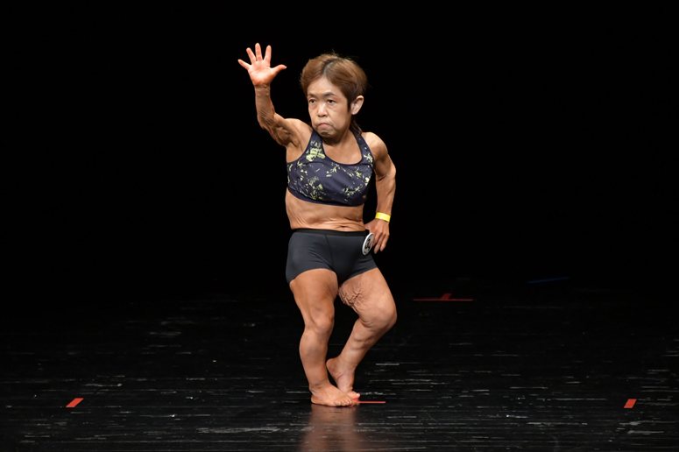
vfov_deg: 3.1
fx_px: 8483
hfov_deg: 4.6
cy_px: 226
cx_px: 340
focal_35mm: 450
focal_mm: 300
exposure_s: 1/400
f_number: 5.6
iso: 3200
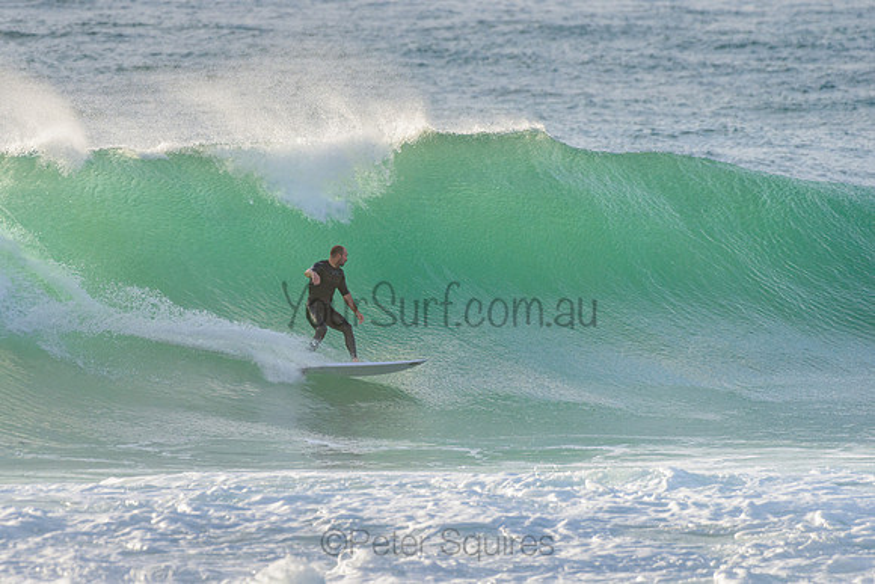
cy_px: 281
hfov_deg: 3.4
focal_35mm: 612
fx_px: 14885
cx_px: 339
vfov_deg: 2.2
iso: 500
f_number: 5.6
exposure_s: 1/2000
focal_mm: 500
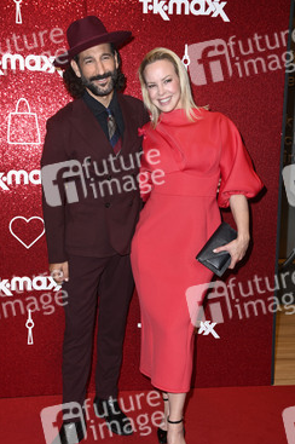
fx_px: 603
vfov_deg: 40.4
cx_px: 138
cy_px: 238
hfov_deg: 27.5
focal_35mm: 49
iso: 640
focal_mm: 45
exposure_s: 1/250
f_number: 5.6
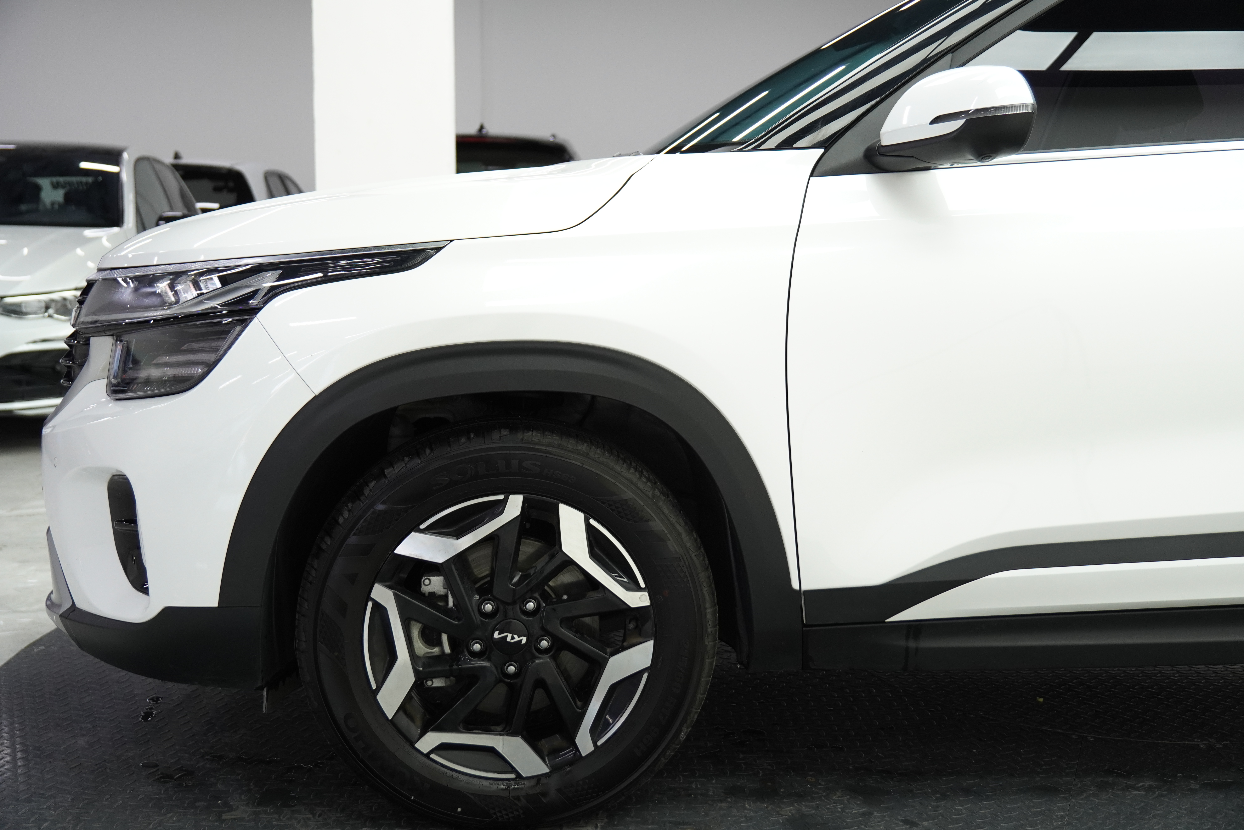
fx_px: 1348
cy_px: 415
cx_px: 622
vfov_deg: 34.2
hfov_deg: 49.6
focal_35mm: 39
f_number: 2.8
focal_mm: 26
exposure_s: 1/320
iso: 640
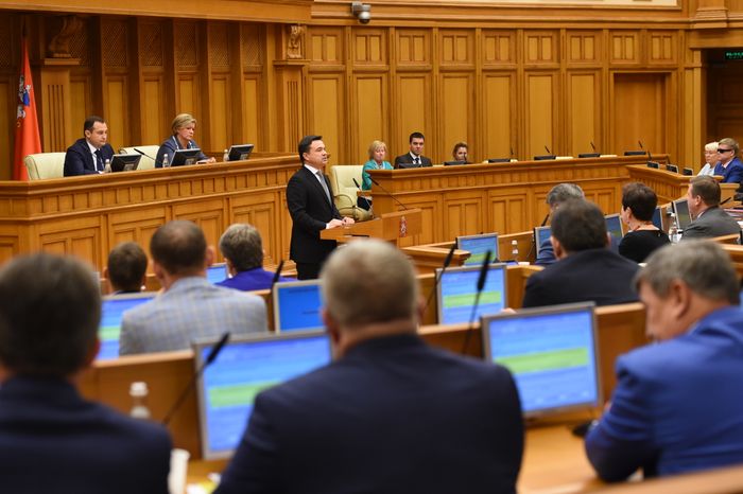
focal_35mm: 70
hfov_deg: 28.9
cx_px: 372
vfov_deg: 19.4
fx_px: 1444
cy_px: 247
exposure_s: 1/500
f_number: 3.5
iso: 3200
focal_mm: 70
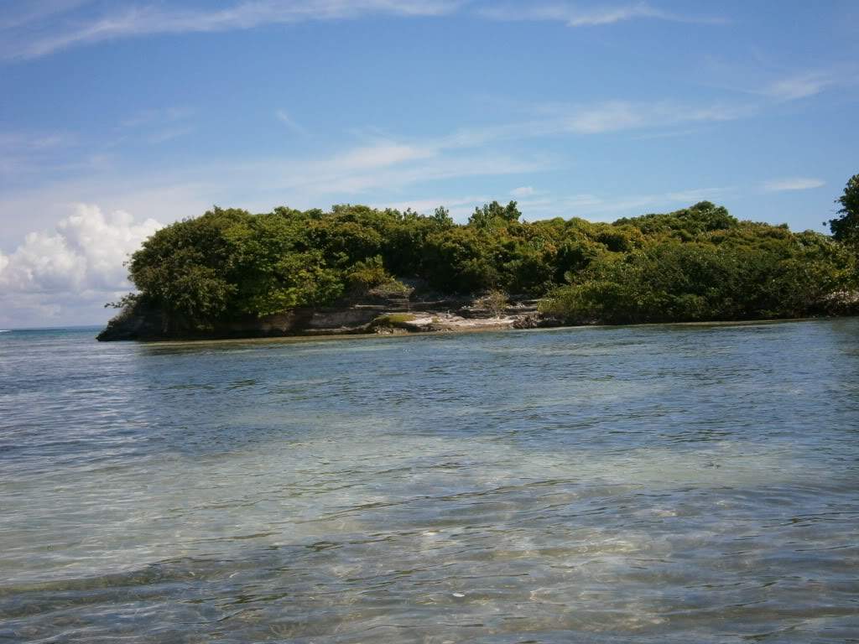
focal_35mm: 47
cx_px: 430
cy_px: 322
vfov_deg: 30.9
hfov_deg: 40.4
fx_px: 1166
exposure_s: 1/1600
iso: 80
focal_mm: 8.3
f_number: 3.4
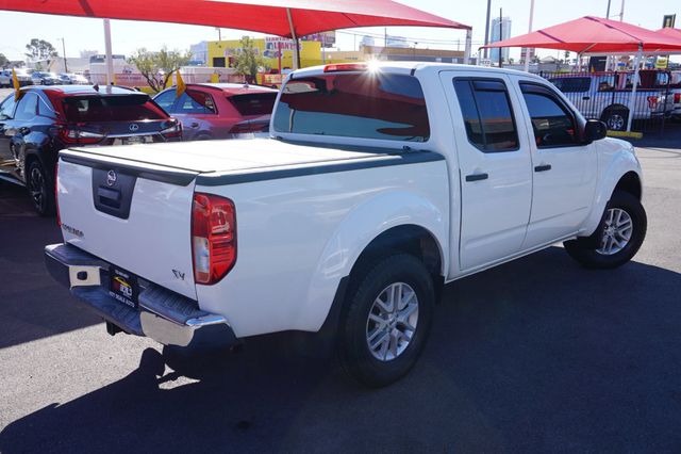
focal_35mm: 32
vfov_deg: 41.7
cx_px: 340
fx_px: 596
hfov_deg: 59.5
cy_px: 227
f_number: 10
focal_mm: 21
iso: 100
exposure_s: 1/80
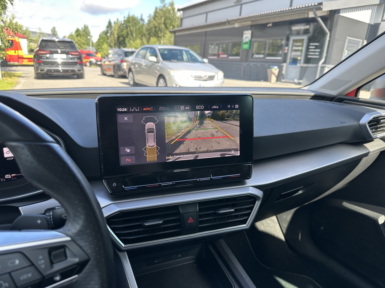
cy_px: 144
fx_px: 267
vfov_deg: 56.8
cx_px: 192
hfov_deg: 71.6
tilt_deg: -14.2
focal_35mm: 24
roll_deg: -4.5
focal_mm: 6.86
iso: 80
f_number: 1.78
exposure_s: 1/298
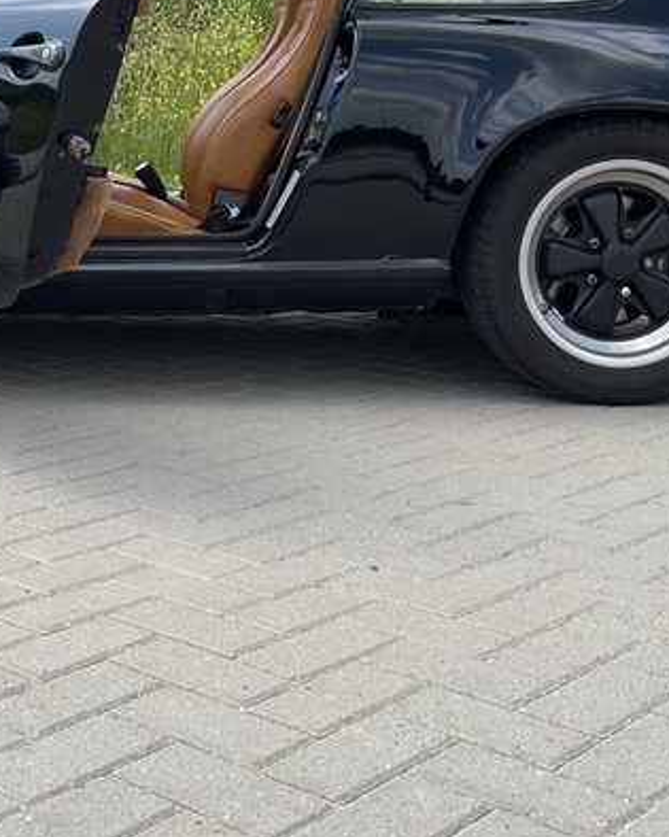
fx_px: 1634
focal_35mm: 66
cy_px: 204
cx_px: 138
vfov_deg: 28.3
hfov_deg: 22.8
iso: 50
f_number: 1.6
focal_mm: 5.1
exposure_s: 1/2463
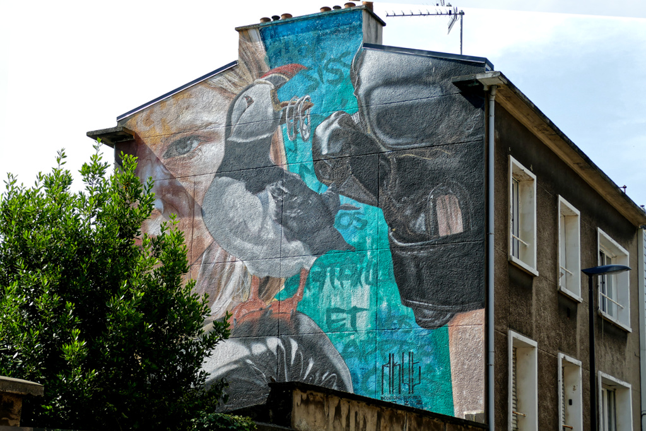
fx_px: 1238
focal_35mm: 69
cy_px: 216
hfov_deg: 29.2
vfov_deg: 19.7
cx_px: 323
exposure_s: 1/1000
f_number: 3.6
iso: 125
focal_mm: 25.3
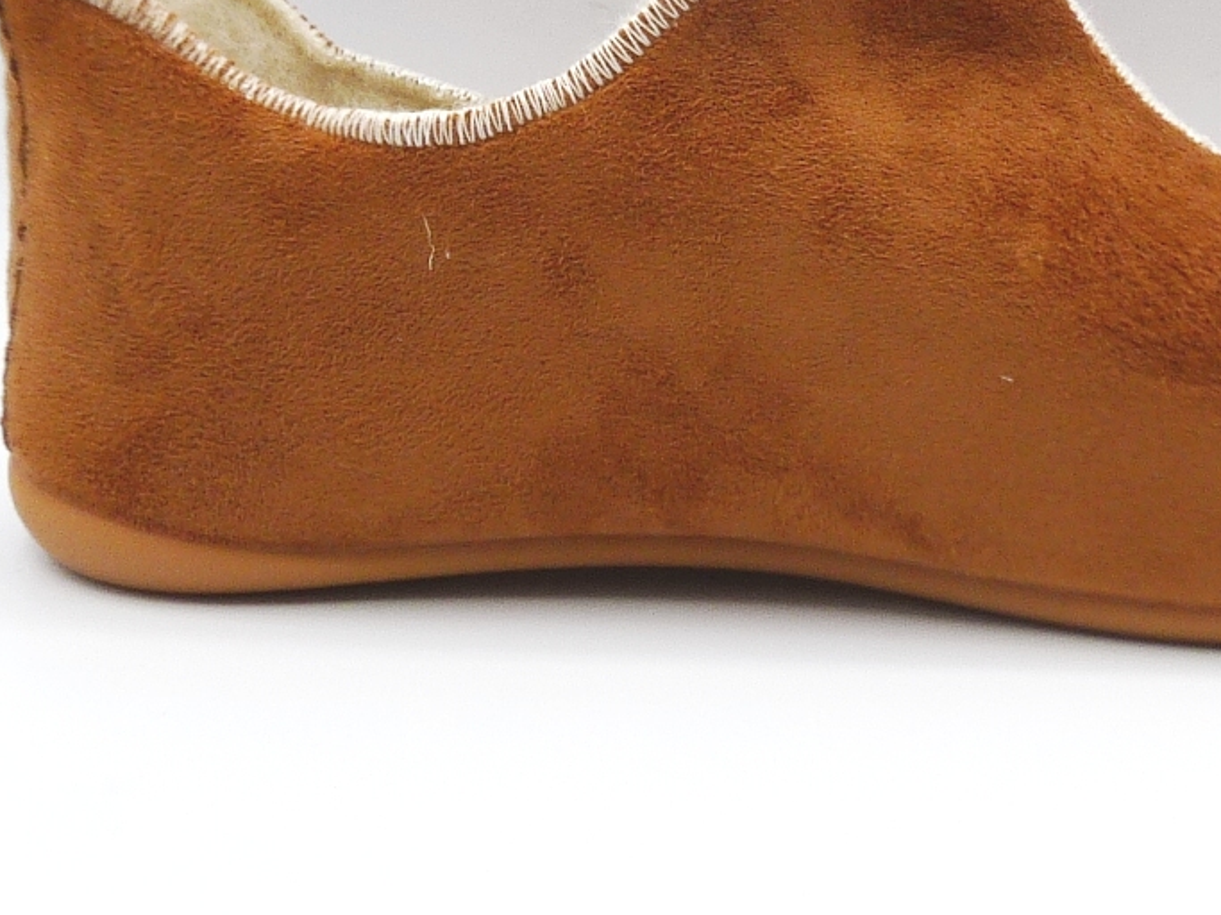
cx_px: 829
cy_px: 186
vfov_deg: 17.8
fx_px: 2892
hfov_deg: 23.7
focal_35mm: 82
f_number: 4.5
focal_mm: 4.8
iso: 100
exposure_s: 1/200
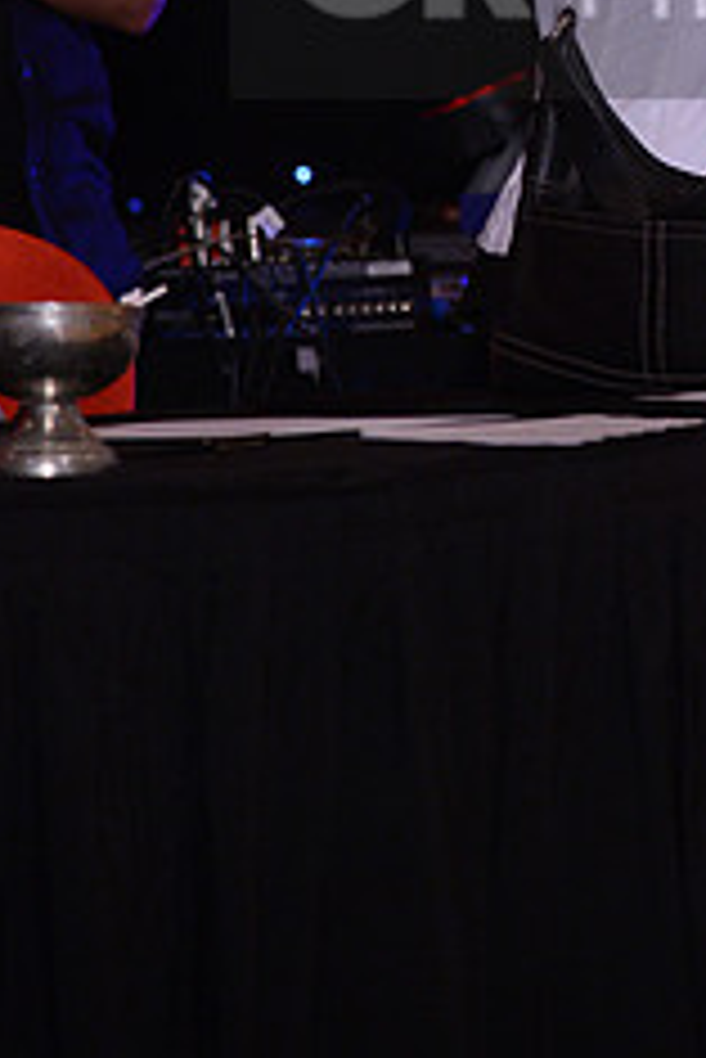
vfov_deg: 6.9
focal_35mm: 296
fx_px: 8694
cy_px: -50
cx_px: 852
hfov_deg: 4.6
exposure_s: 1/250
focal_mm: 120
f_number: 4
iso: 1600
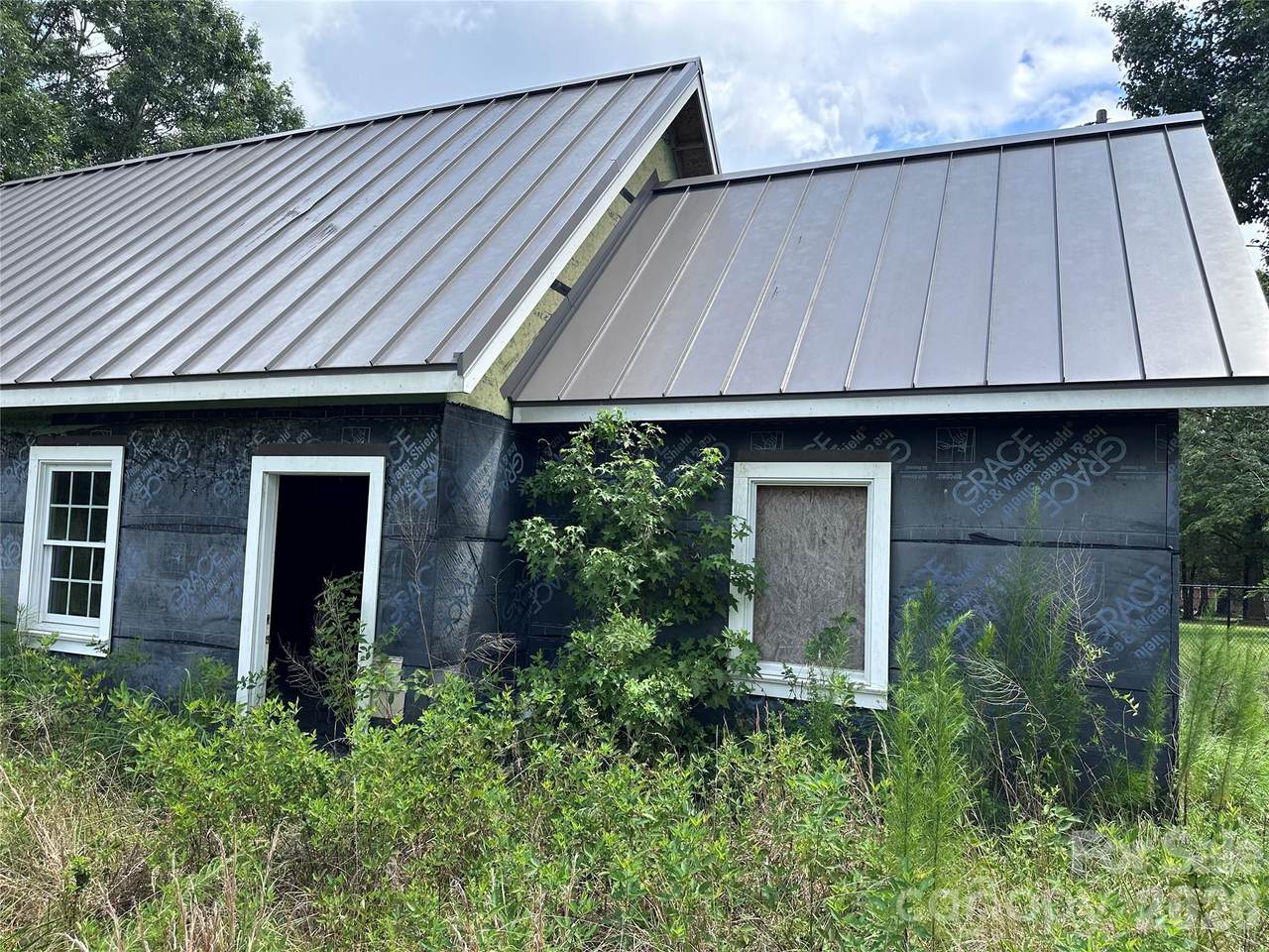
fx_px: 880
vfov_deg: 56.8
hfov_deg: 71.6
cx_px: 634
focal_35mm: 24
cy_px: 476
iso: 80
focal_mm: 6.86
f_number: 1.78
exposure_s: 1/2353
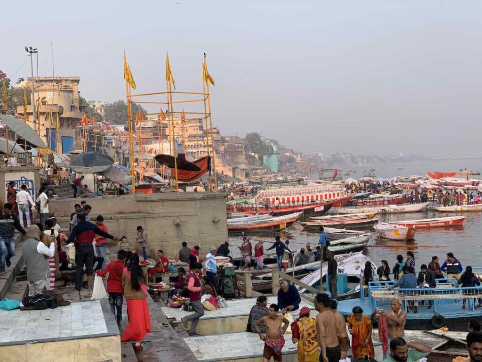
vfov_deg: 28.0
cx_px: 241
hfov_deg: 36.8
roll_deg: +2.1
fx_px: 724
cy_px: 181
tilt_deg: -0.4
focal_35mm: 52
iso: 16
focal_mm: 6
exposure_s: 1/428
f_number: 2.4
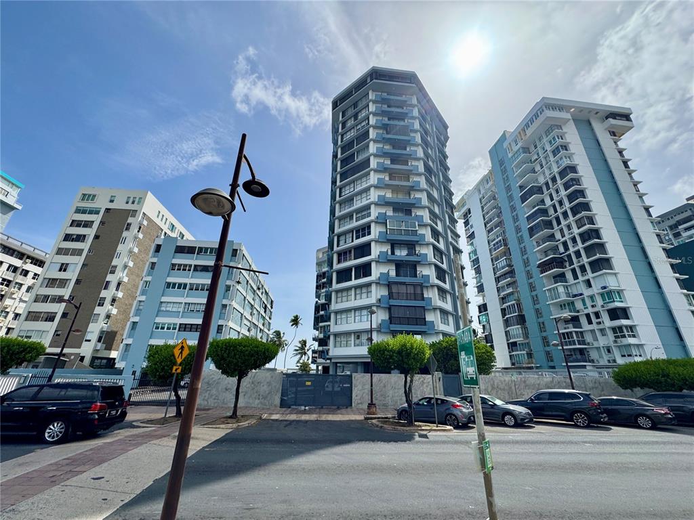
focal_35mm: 14
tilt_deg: +22.1
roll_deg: -1.4
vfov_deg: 85.7
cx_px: 347
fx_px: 281
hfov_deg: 102.1
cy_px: 260
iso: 50
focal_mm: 2.22
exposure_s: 1/3106
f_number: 2.2
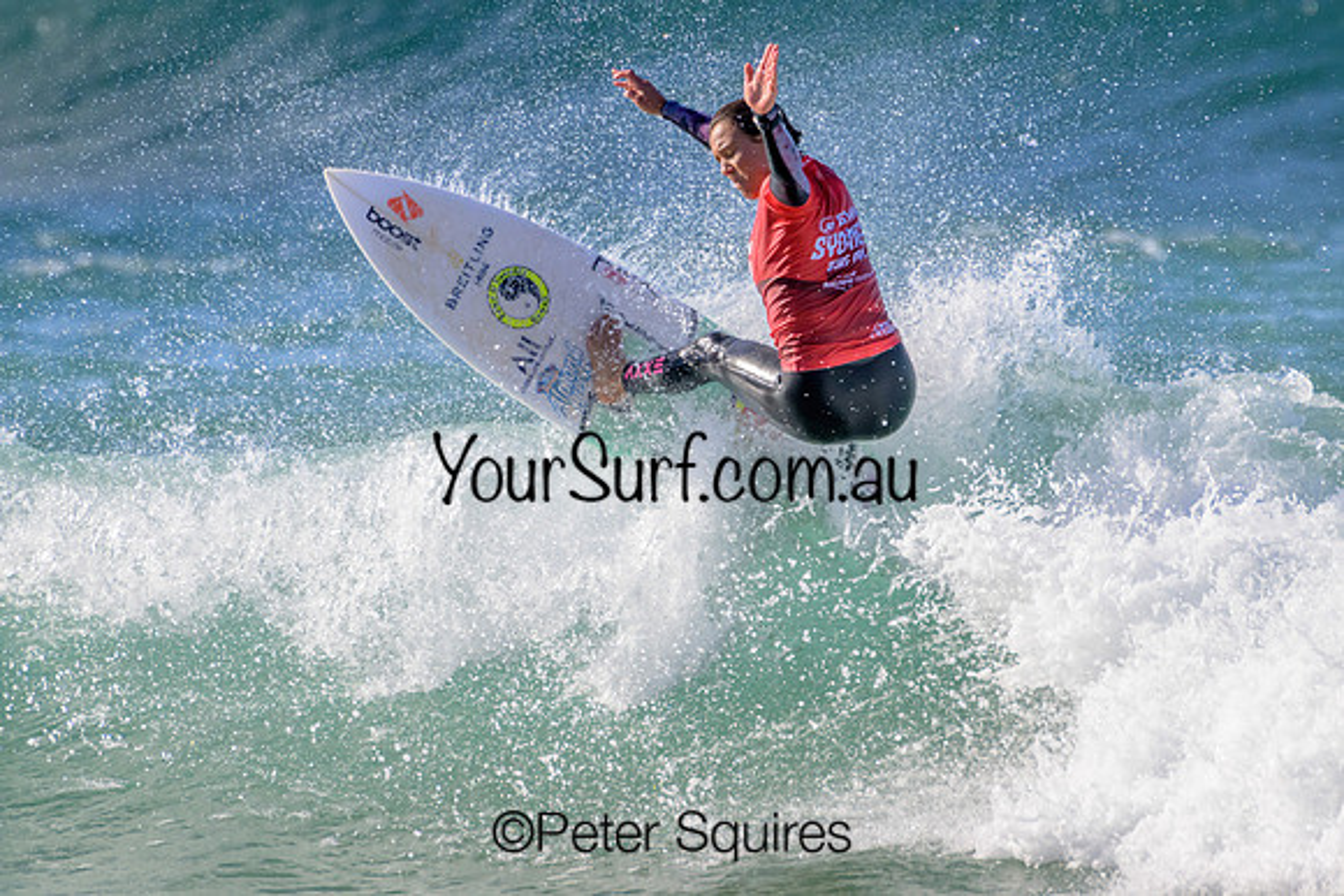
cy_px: 448
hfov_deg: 2.1
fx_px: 37340
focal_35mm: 1000
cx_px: 672
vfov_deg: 1.4
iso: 1800
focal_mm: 1000
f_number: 11
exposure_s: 1/2500
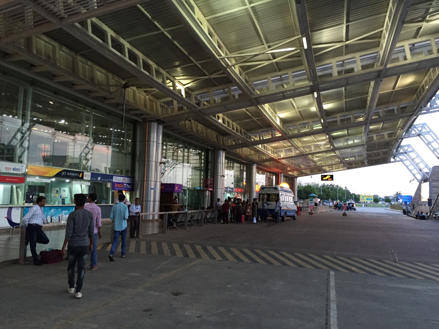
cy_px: 164
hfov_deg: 61.7
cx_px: 220
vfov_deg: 48.2
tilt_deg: +6.1
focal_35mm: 29
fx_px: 368
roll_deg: -2.2
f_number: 2.2
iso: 200
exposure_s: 1/33
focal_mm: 4.15
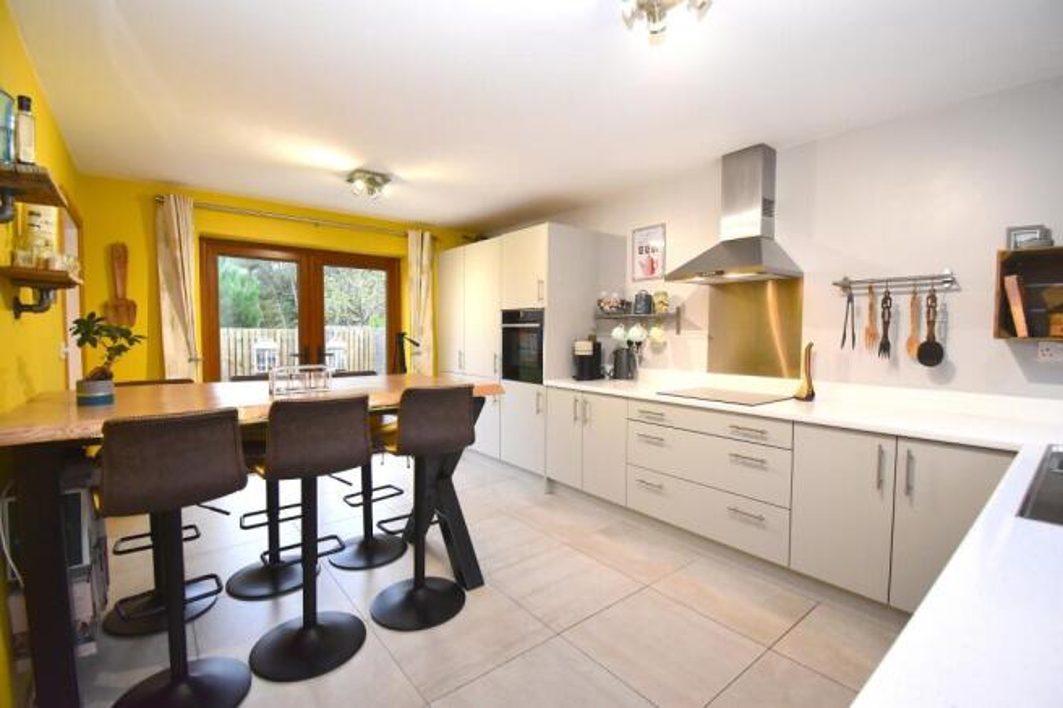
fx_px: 443
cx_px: 532
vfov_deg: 77.3
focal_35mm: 15
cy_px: 354
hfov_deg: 100.4
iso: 1000
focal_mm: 10
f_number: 4.5
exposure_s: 1/125
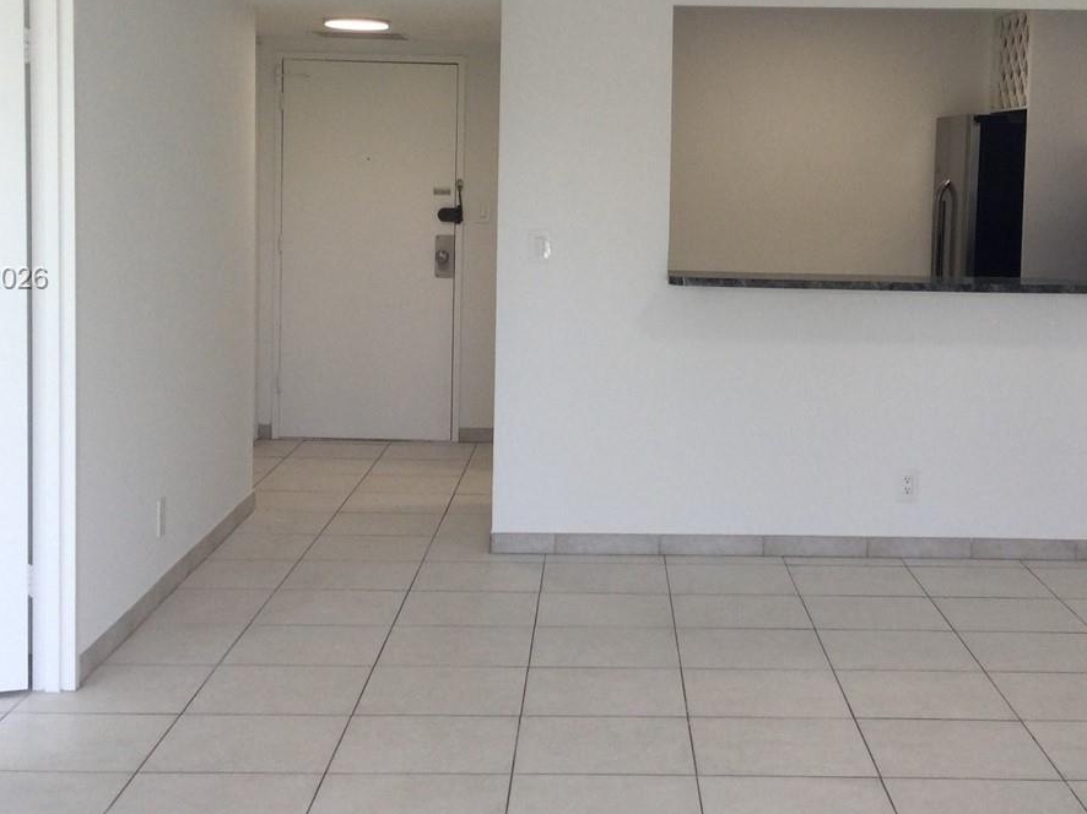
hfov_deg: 34.3
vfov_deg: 26.0
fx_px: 1758
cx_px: 647
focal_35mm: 56
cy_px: 280
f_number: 2.4
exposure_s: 1/60
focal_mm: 3.3
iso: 25
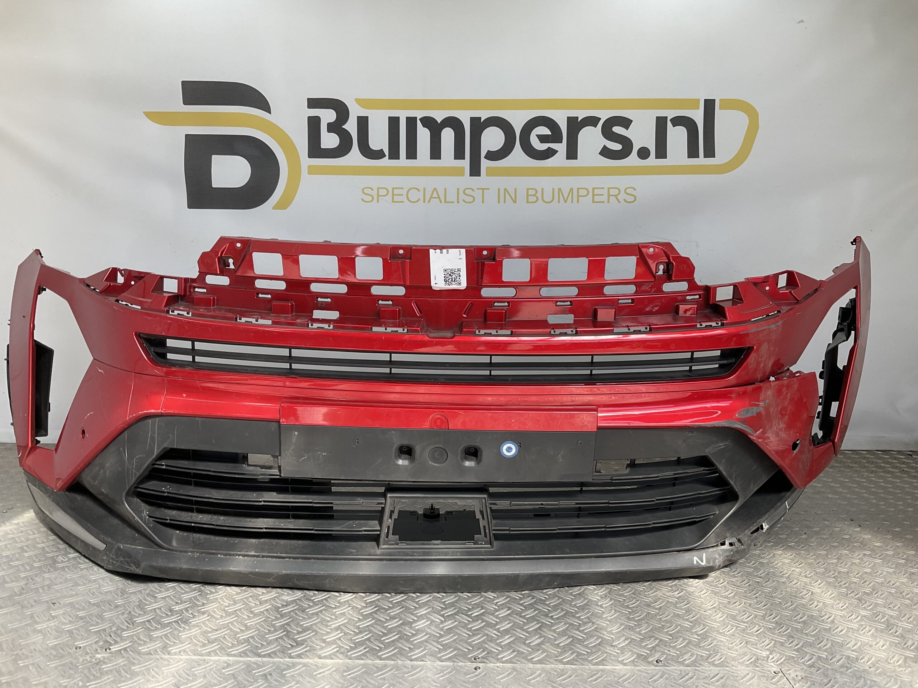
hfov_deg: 61.7
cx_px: 459
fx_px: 769
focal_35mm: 29
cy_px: 344
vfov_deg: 48.2
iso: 16
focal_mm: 3
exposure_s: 1/265
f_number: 1.8
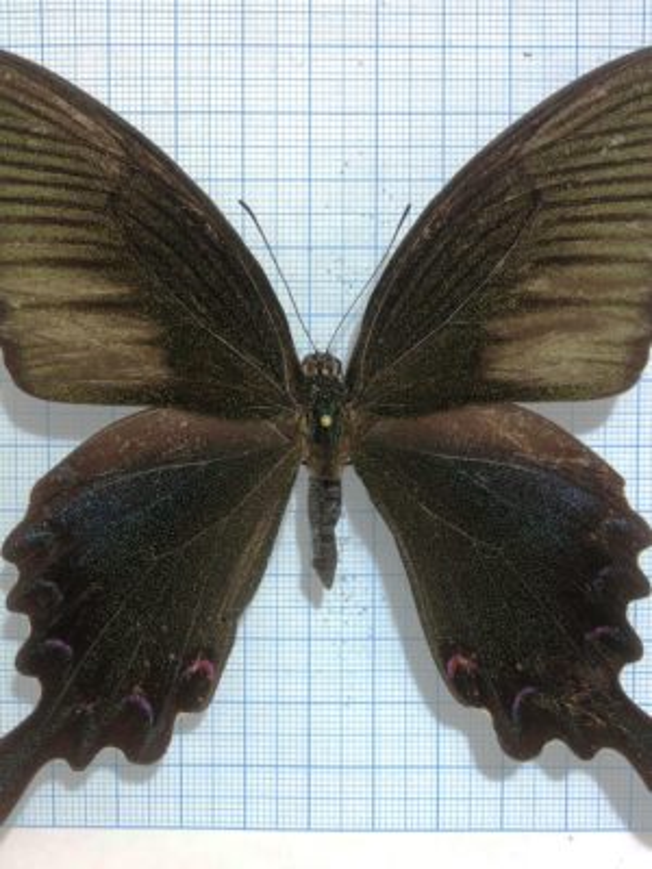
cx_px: 326
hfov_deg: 49.7
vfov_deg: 63.4
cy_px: 434
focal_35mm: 28
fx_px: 703
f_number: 1.8
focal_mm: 3.99
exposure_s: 1/407
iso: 20
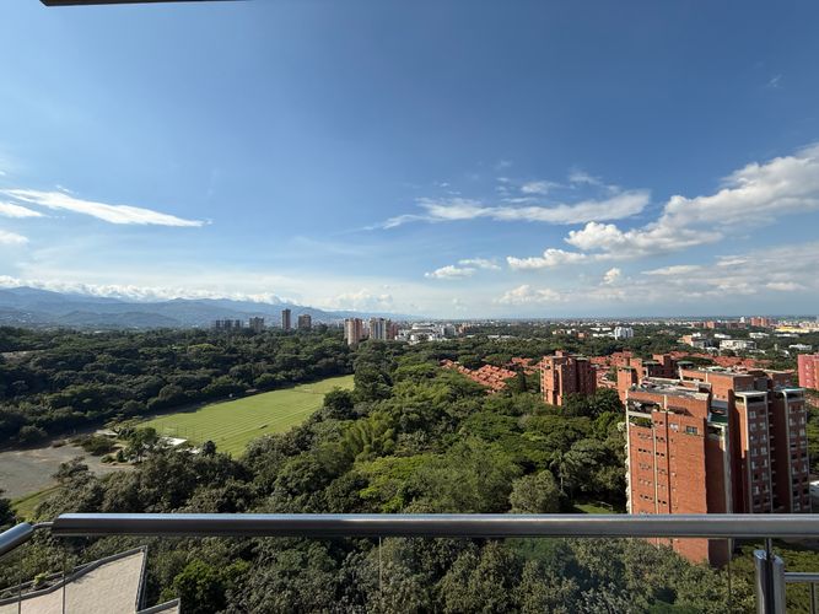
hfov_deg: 102.1
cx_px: 410
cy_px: 307
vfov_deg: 85.7
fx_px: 331
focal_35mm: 14
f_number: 2.2
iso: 50
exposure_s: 1/2976
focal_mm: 2.22
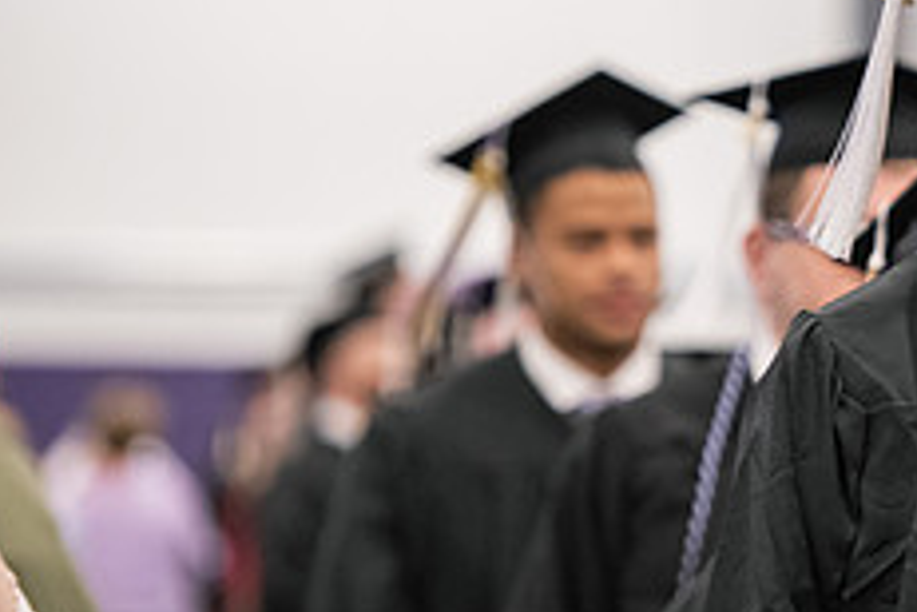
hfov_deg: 5.4
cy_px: 229
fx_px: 9602
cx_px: 1100
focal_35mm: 377
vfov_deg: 3.6
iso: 3200
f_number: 3.2
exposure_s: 1/200
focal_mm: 150
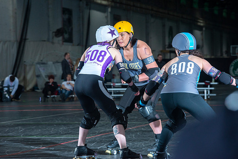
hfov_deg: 14.7
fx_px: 926
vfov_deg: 9.8
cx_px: 119
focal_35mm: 140
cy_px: 80
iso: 800
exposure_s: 1/160
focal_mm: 140
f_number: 8
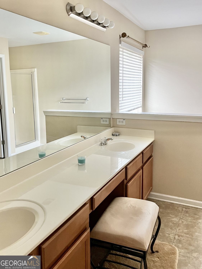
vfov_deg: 67.3
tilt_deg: -8.5
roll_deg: +3.7
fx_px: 202
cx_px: 101
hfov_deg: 53.1
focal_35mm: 26
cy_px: 134
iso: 250
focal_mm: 5.7
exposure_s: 1/60
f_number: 1.5
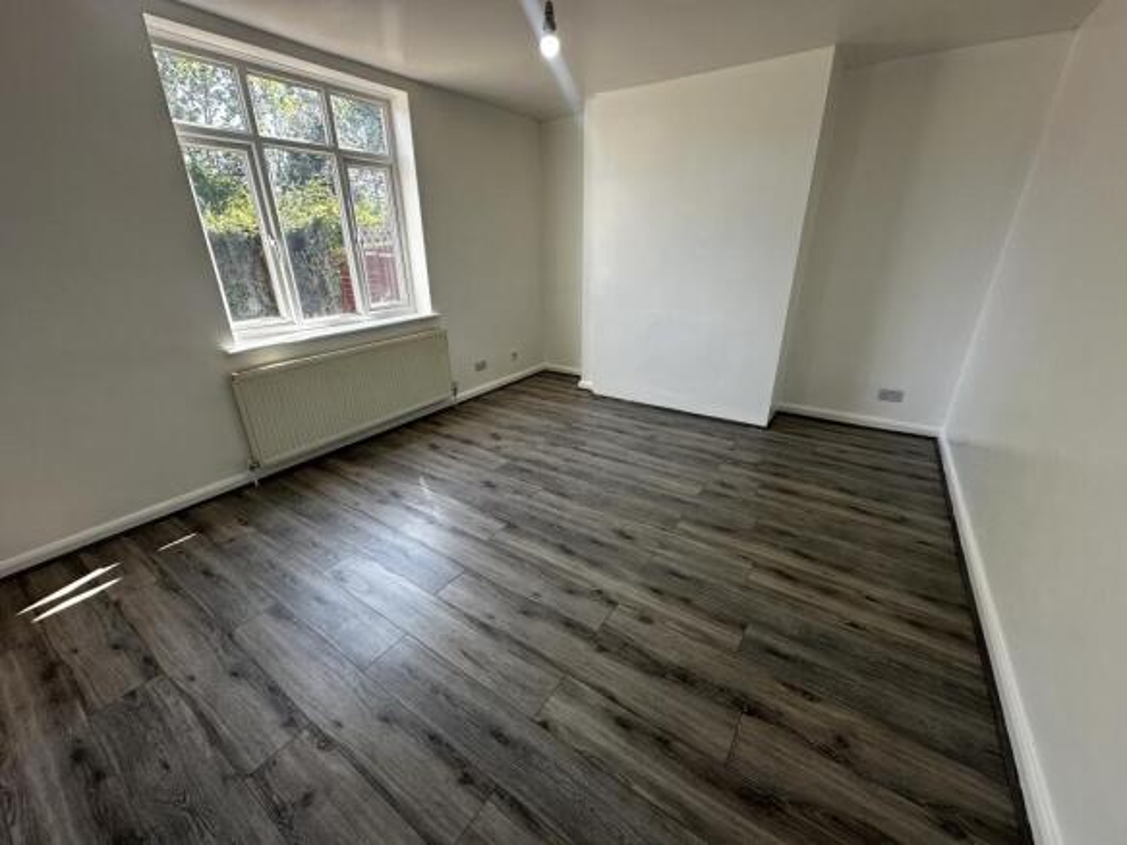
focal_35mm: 14
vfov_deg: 85.7
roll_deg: +0.1
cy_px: 422
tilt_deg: -22.2
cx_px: 564
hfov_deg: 102.1
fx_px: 456
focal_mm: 2.22
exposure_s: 1/99
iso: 50
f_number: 2.2
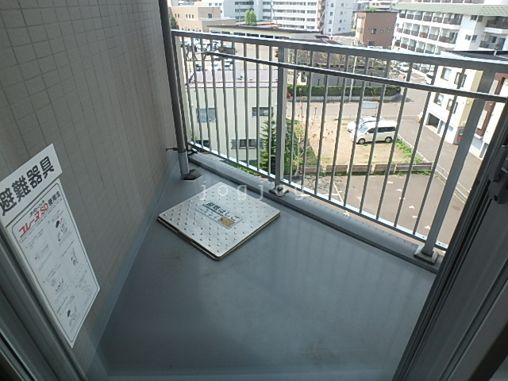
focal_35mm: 21
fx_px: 308
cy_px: 190
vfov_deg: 63.4
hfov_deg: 79.0
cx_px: 254
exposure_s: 1/320
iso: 125
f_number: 3.5
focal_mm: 3.7
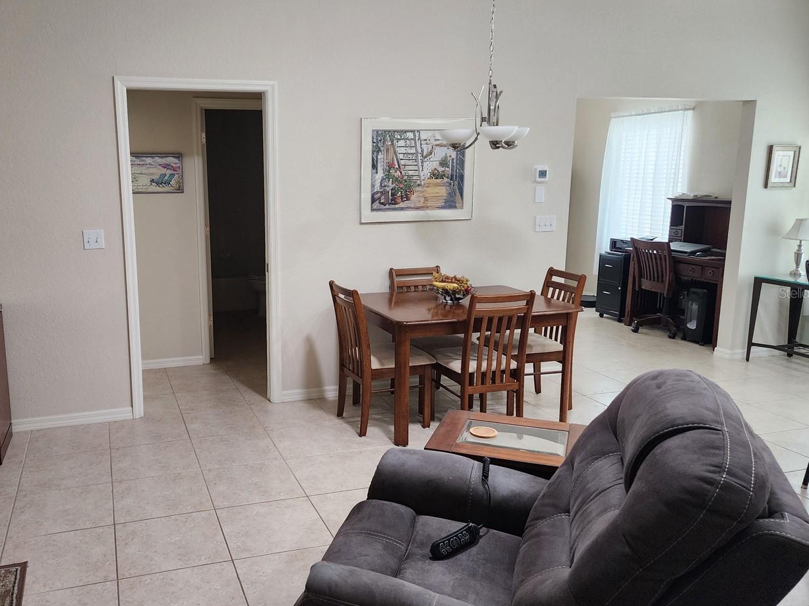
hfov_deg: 59.4
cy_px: 292
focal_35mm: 30
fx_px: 701
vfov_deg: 46.8
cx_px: 314
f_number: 1.8
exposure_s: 1/120
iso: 500
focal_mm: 6.4
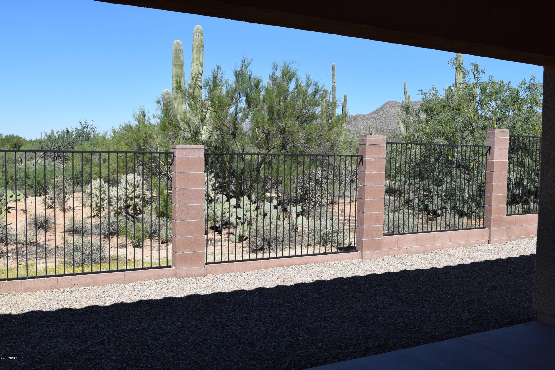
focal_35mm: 36
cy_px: 185
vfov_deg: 36.9
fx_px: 555
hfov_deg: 53.1
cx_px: 278
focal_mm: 24
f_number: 10
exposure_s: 1/400
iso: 200
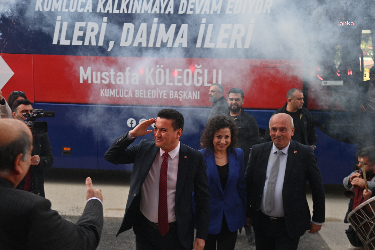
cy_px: 125
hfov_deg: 41.1
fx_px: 500
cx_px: 188
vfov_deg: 28.1
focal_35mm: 48
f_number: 5
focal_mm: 48
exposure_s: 1/320
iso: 100
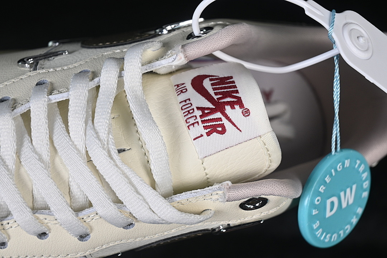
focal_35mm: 75
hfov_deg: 27.0
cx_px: 194
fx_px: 806
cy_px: 129
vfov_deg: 18.2
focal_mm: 50
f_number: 7.1
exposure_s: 1/80
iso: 160
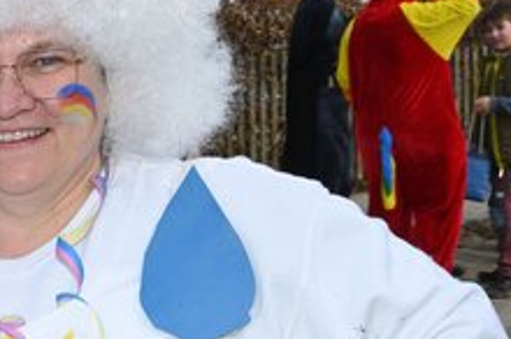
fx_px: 1729
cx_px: 49
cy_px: 165
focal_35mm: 122
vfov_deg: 11.2
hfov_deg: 16.6
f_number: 22
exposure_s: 1/200
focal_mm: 67
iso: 1000
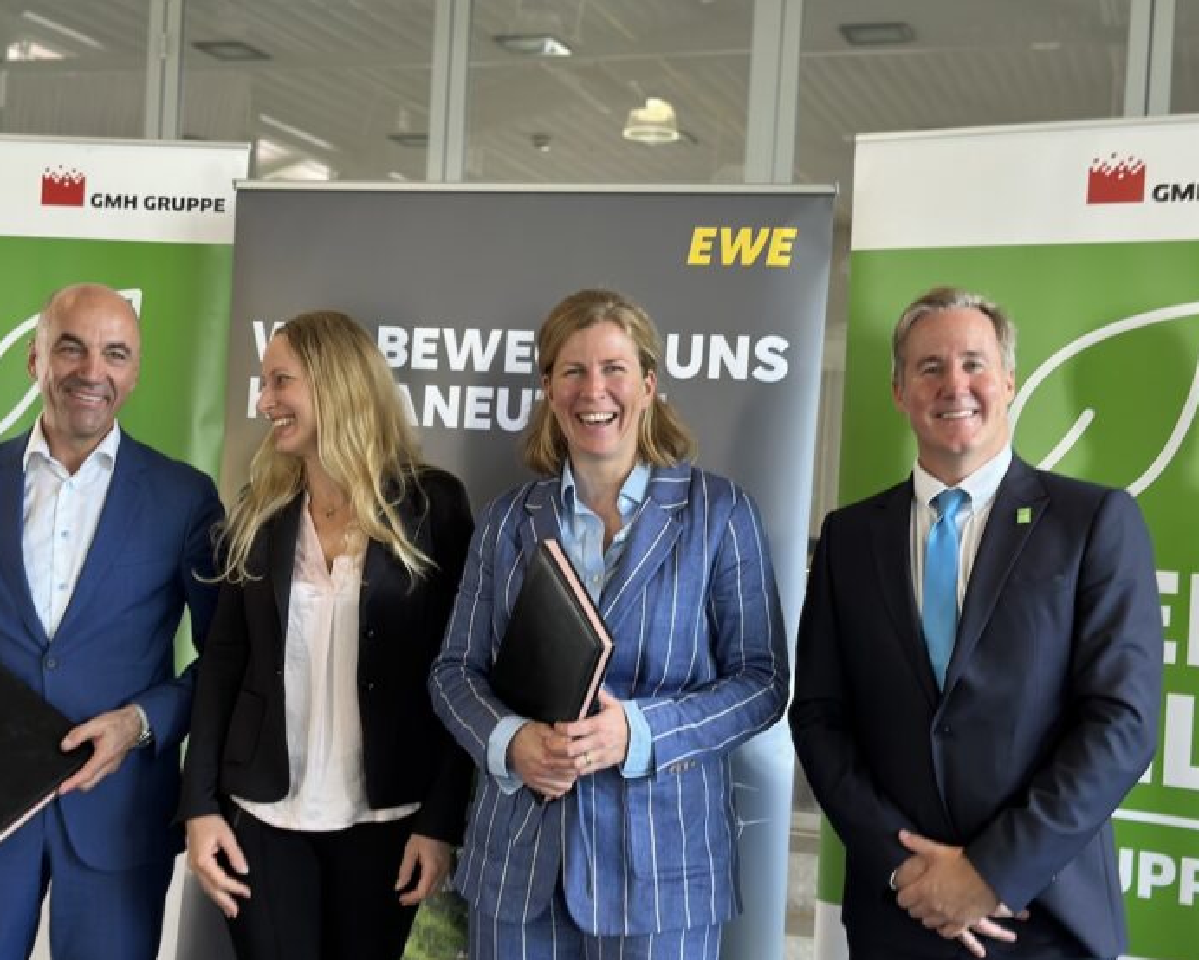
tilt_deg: +1.7
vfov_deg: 29.1
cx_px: 551
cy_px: 468
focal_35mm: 52
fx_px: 1846
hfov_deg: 36.0
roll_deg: -3.8
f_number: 1.78
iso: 160
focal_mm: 6.86
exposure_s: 1/60
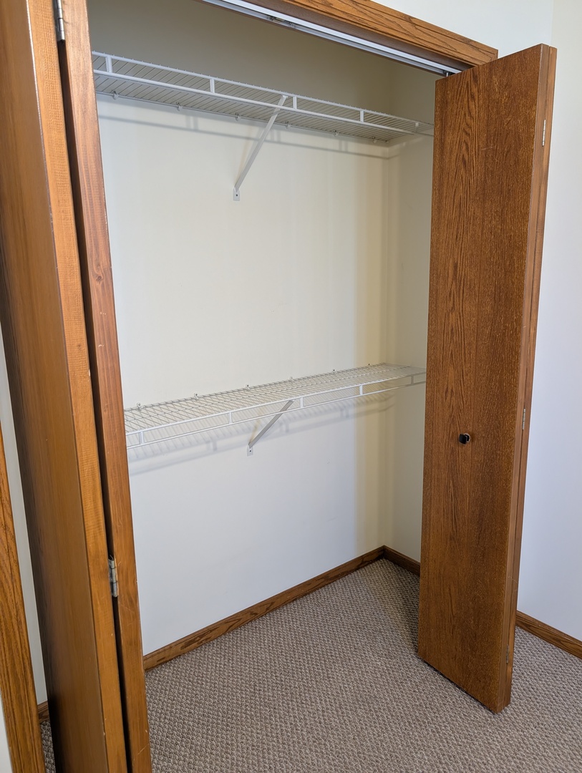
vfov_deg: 71.5
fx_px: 537
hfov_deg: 56.9
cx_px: 291
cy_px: 386
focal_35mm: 24
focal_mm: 6.9
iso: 370
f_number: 1.68
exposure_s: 1/60
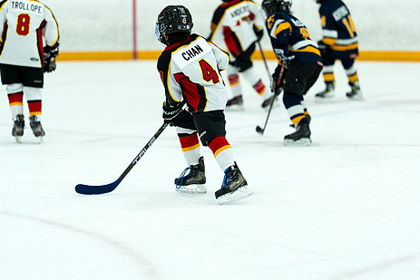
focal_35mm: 188
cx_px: 220
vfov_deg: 7.3
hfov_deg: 10.9
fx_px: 2194
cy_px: 112
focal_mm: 150
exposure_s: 1/1000
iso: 1600
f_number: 2
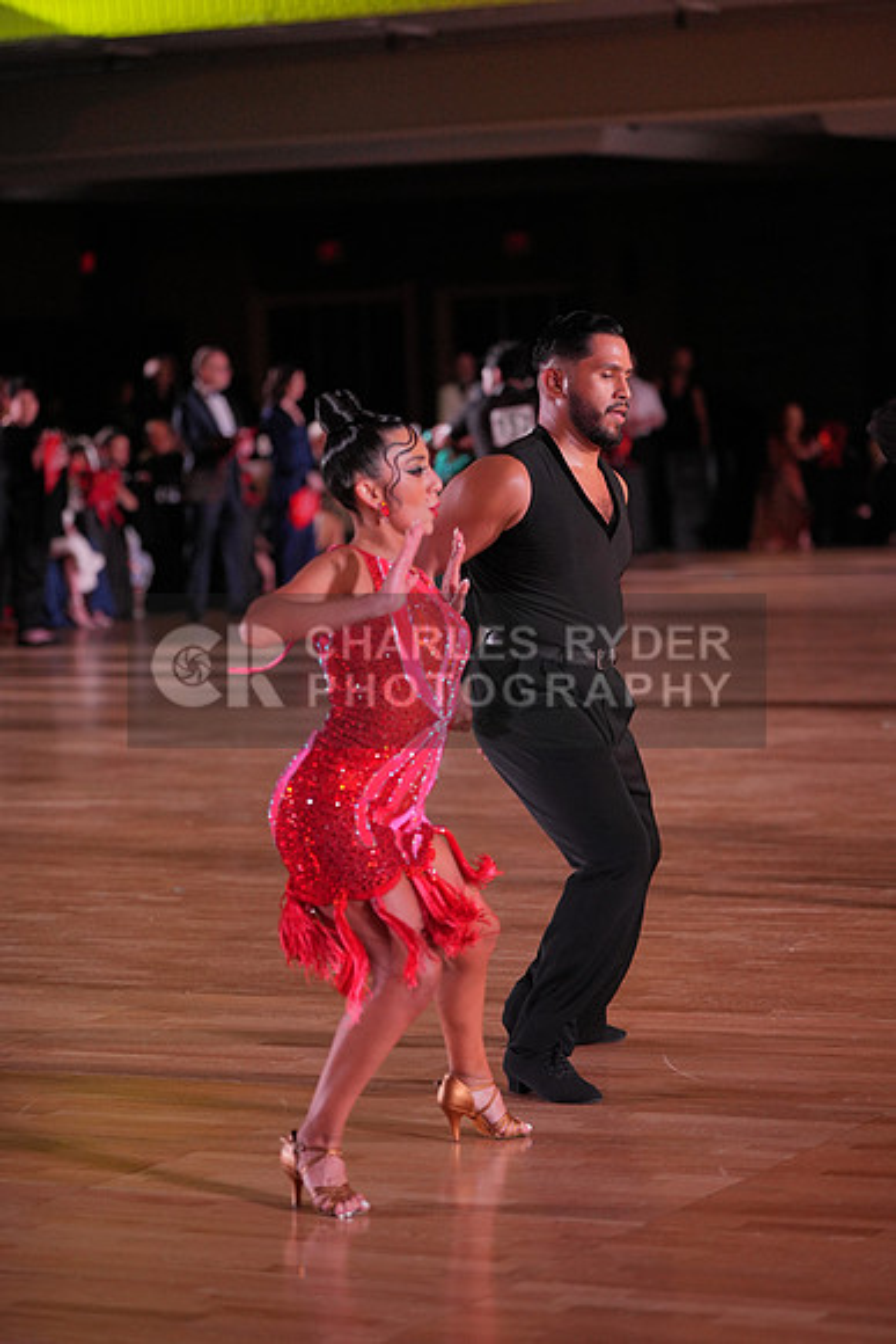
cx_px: 448
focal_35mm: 110
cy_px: 672
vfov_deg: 18.6
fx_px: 4104
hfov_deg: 12.5
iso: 1600
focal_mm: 110
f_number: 2.8
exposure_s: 1/800
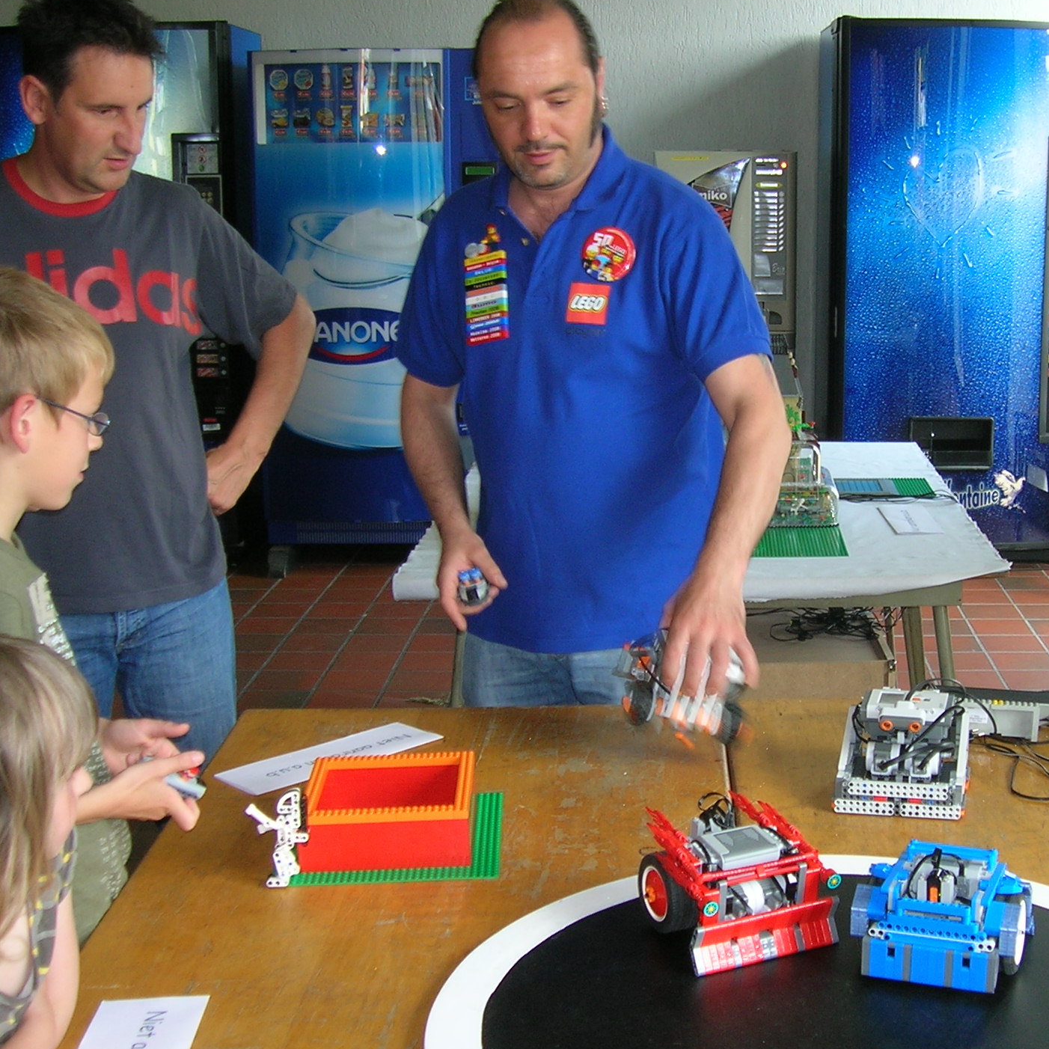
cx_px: 748
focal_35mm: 49
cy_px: 557
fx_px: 1680
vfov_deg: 34.7
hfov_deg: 34.2
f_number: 2.9
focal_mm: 5.7
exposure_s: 1/30
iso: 50
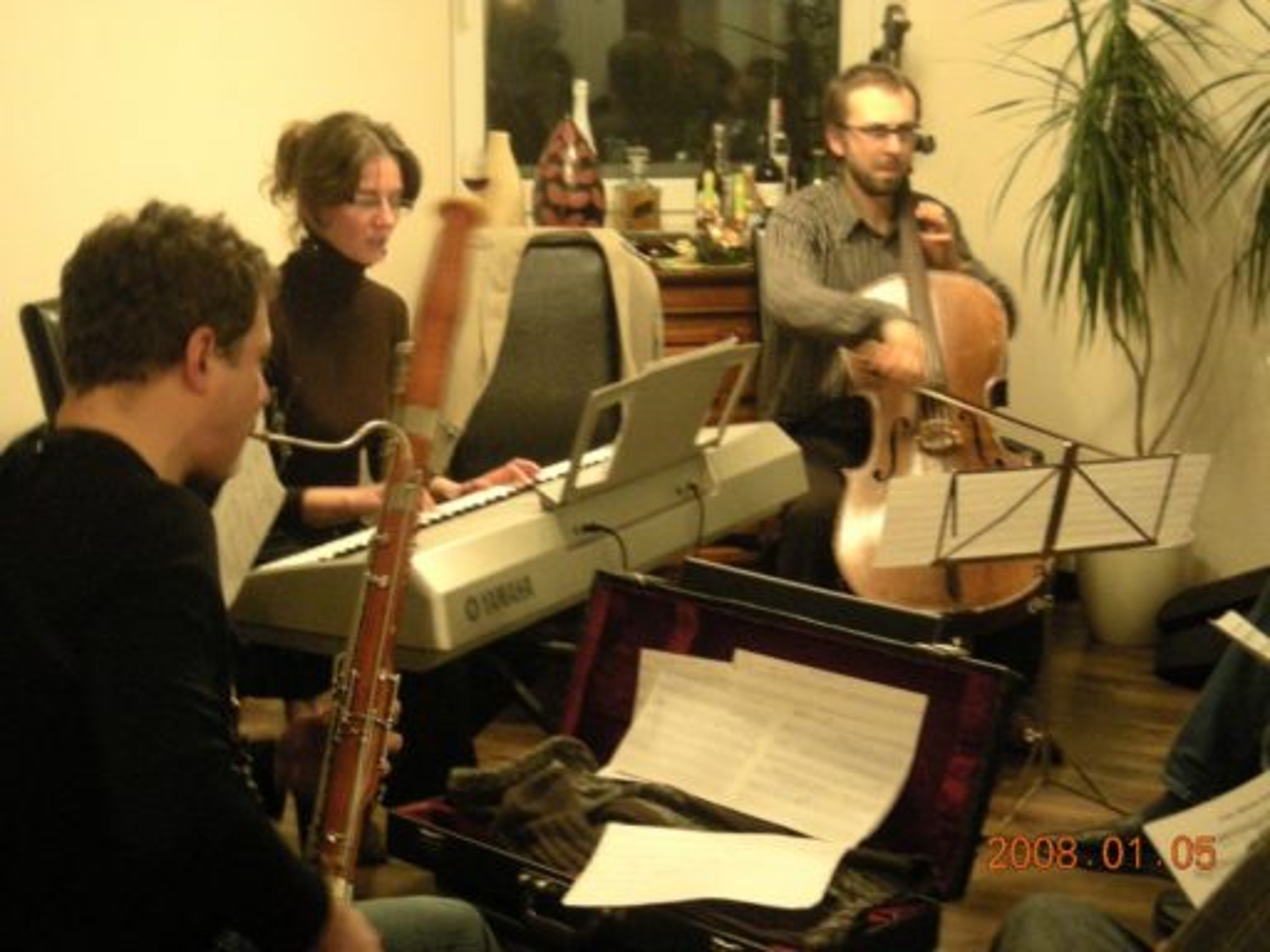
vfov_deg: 21.6
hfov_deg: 28.6
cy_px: 476
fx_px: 2495
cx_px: 635
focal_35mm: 68
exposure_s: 1/8.3
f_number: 3.7
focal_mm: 11
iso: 707
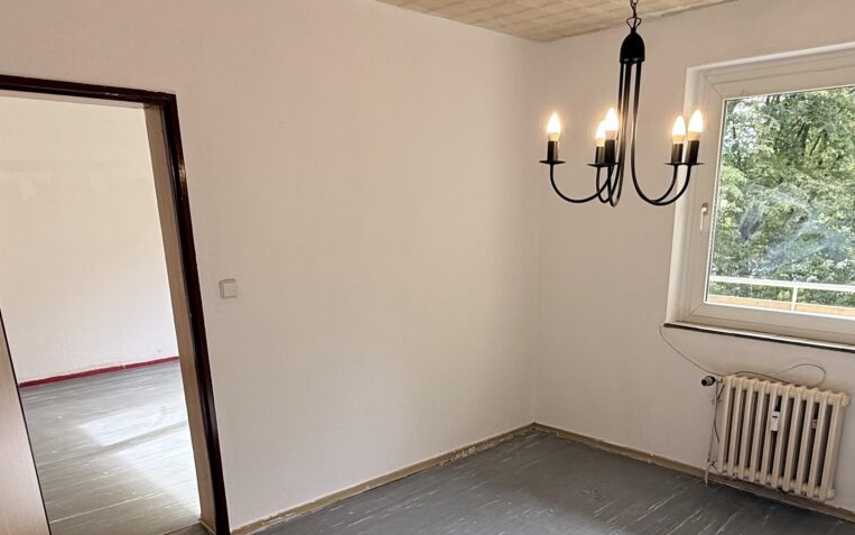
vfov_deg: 43.1
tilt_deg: -16.6
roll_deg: +0.6
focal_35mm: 28
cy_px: 403
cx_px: 476
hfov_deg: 66.3
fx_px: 652
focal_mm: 2.22
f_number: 2.2
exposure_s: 1/99
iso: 64
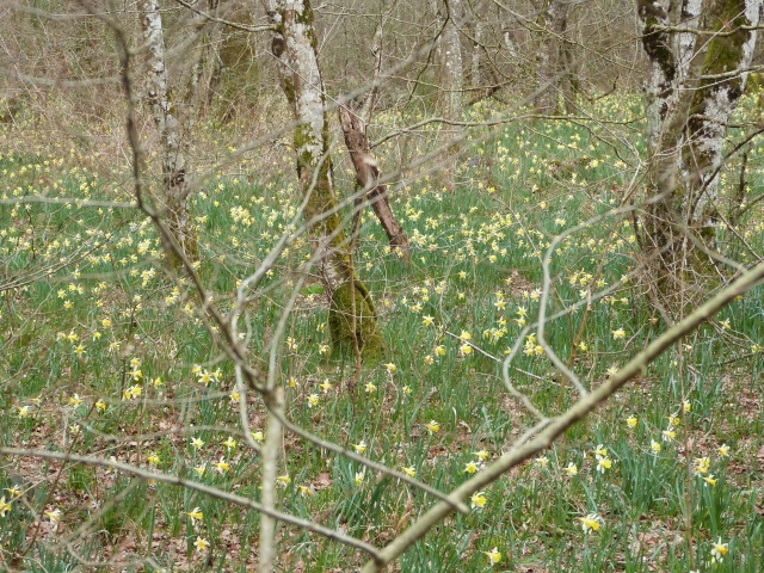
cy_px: 286
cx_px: 382
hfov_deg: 16.4
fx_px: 2648
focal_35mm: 120
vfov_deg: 12.3
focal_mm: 21.6
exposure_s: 1/160
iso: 200
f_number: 3.5
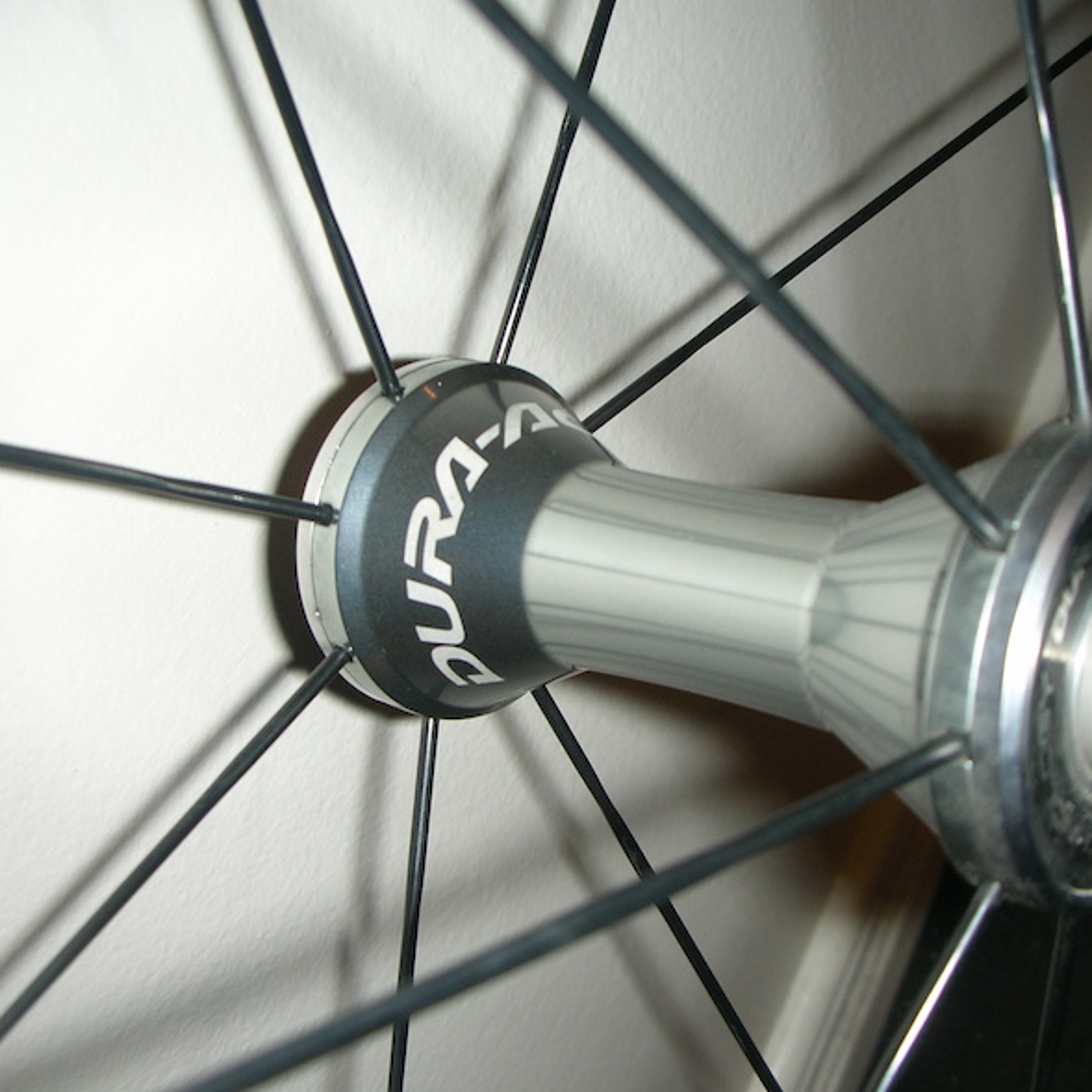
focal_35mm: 42
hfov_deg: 39.9
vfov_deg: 40.0
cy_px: 541
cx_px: 638
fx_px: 1499
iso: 50
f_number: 3
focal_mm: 5.8
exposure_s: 1/60.1
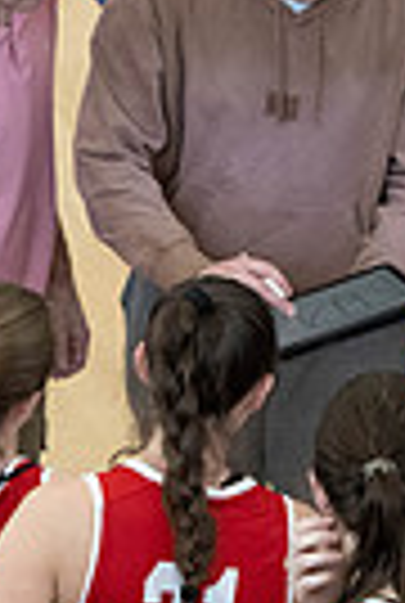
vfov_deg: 4.5
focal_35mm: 456
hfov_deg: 3.0
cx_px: 292
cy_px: 419
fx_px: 7655
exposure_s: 1/200
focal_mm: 78
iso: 1600
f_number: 5
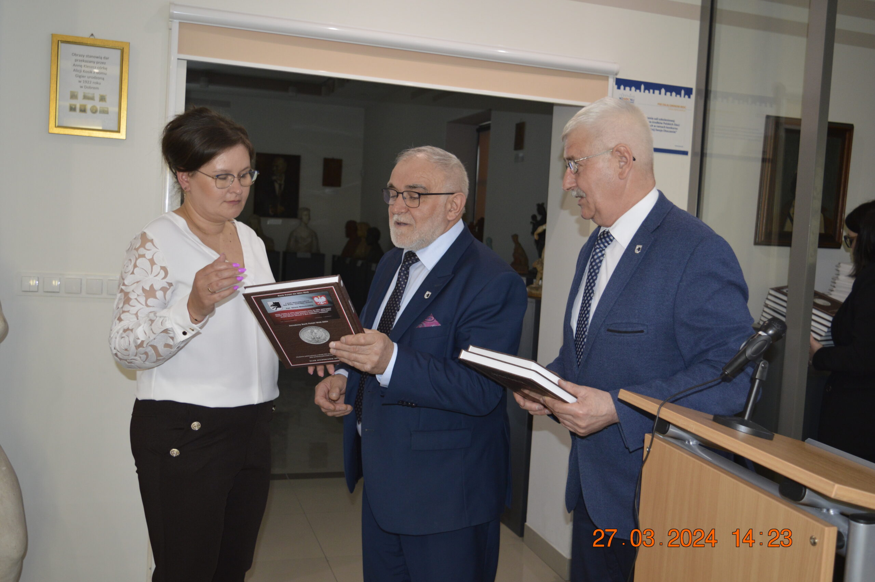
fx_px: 874
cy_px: 291
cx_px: 438
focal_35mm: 36
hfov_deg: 53.2
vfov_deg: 36.8
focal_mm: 24
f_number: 4
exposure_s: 1/60
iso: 640
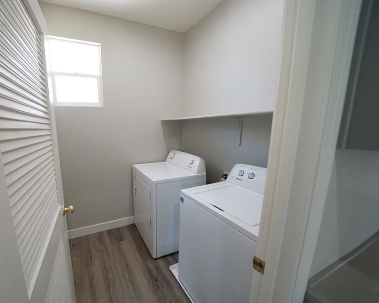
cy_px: 155
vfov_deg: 88.0
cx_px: 144
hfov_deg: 98.8
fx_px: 157
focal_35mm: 14
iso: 4000
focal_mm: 12
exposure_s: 1/125
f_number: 6.3
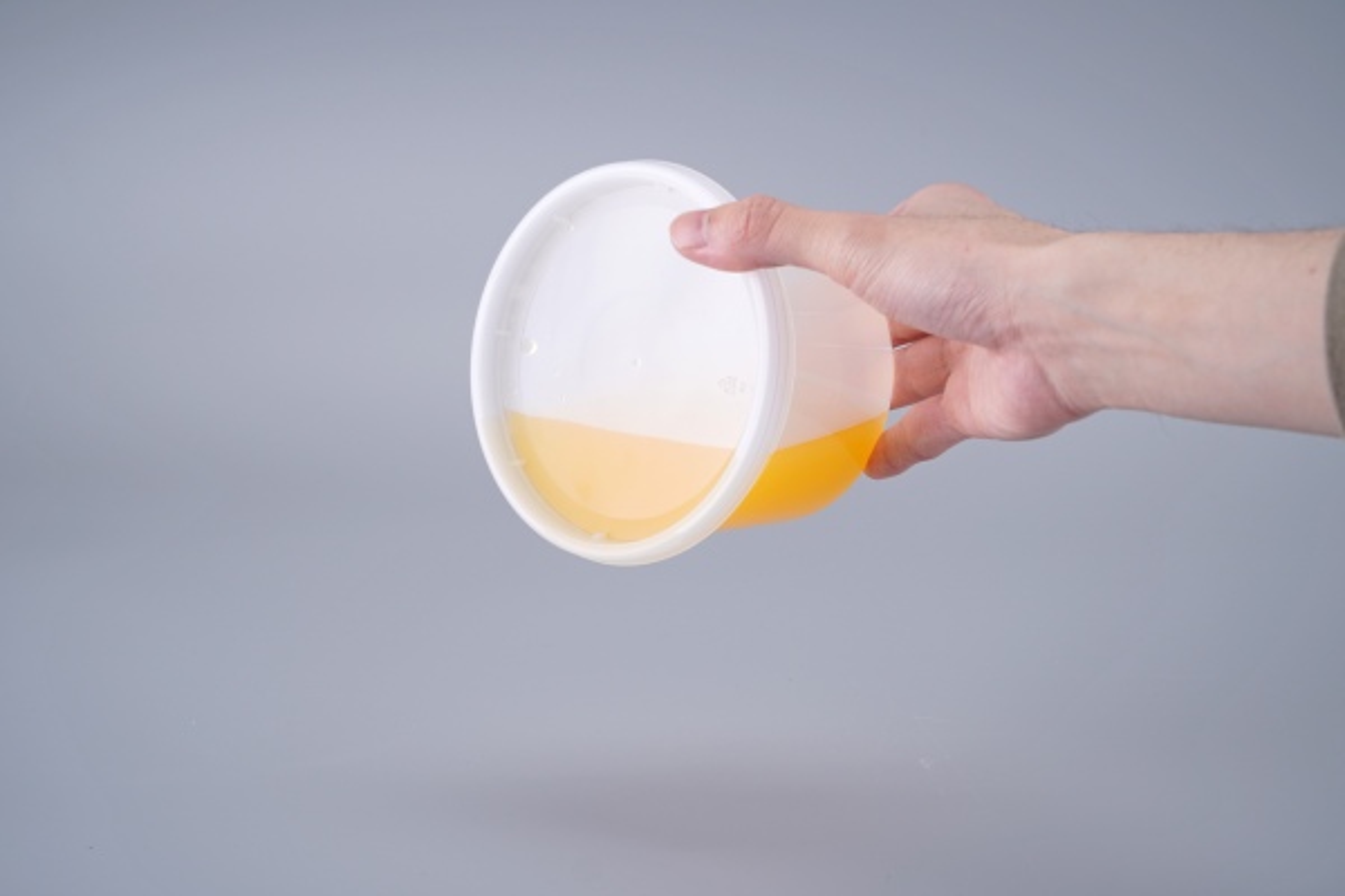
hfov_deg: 13.8
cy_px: 448
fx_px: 5548
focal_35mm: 148
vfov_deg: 9.2
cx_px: 672
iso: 100
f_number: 8
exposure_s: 1/160
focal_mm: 99
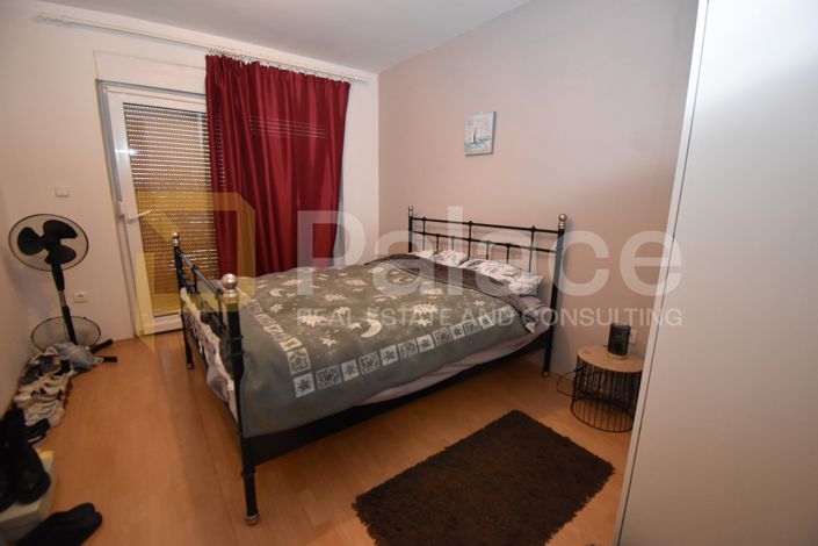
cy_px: 273
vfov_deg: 77.3
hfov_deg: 100.4
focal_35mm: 15
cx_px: 409
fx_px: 341
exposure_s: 1/30
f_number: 4.5
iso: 2500
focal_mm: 10
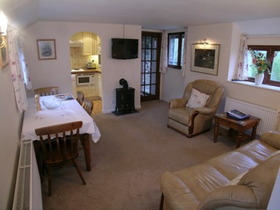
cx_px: 140
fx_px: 226
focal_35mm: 28
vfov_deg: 49.7
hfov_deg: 63.4
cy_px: 105
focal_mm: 5.8
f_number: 2.8
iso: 50
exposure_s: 1/15
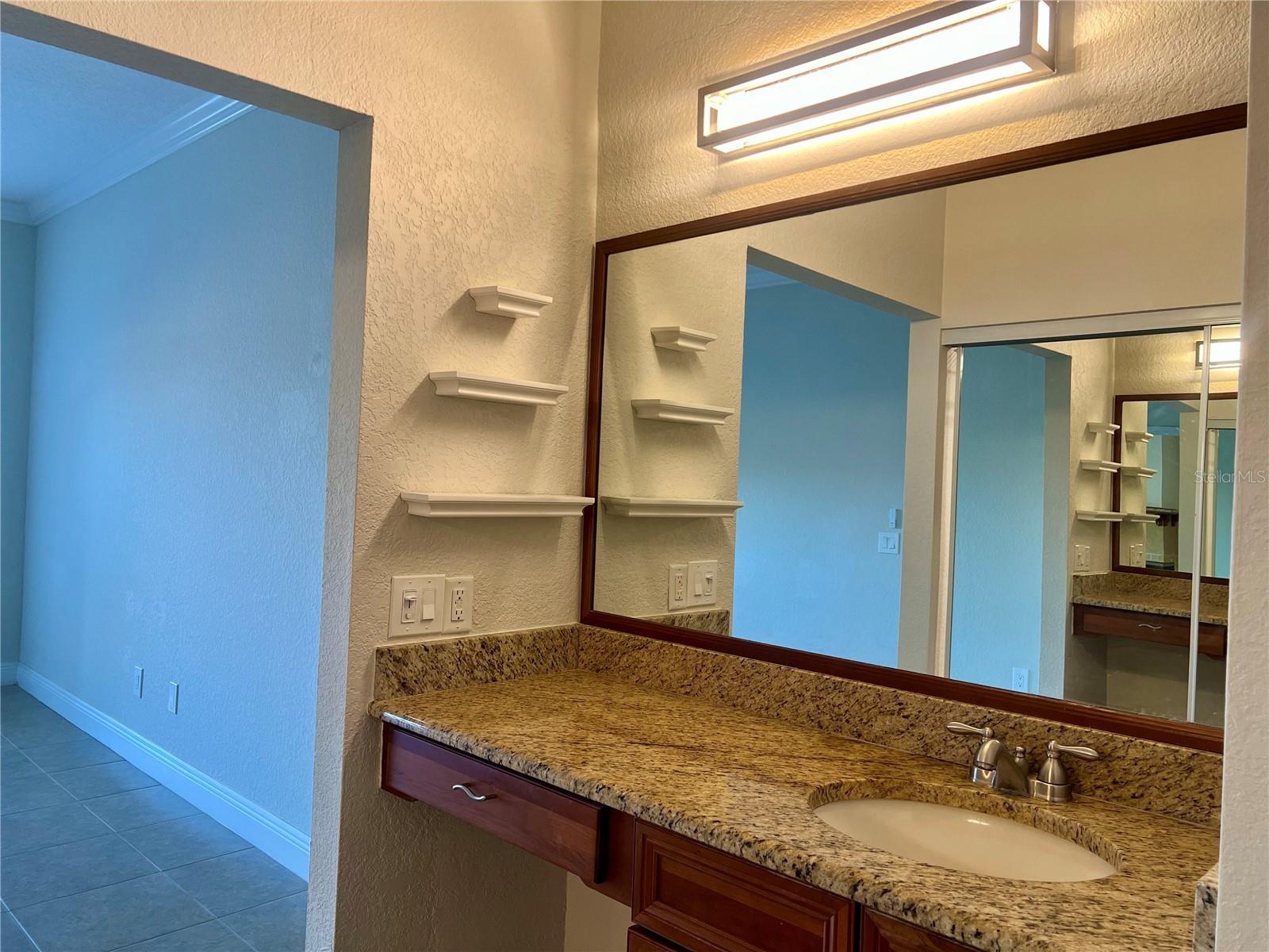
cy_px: 476
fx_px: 953
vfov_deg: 53.1
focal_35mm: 26
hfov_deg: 67.3
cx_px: 634
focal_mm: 5.7
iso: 125
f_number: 1.5
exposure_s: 1/120
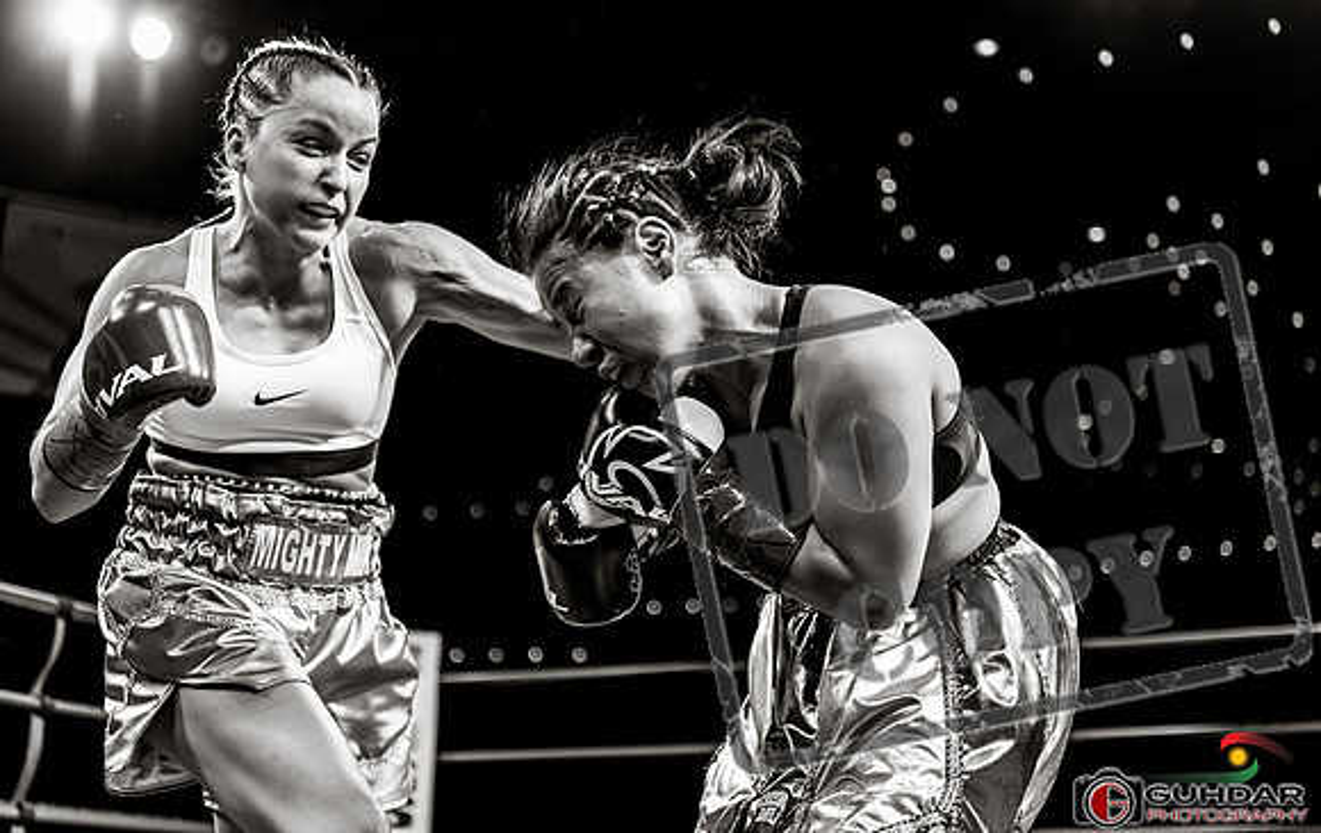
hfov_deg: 38.7
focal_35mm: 52
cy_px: 386
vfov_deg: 25.0
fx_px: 1879
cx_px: 693
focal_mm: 48
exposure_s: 1/1250
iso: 1600
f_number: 2.8
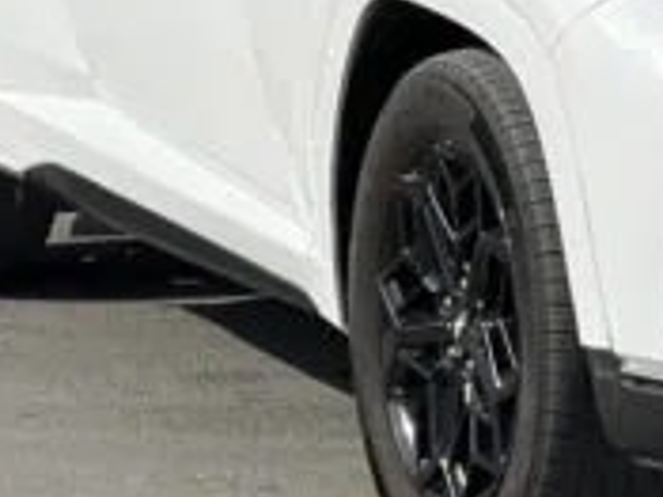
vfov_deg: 8.3
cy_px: -224
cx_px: 803
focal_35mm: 176
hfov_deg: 11.0
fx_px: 3369
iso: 100
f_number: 1.78
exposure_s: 1/9434
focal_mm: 6.86
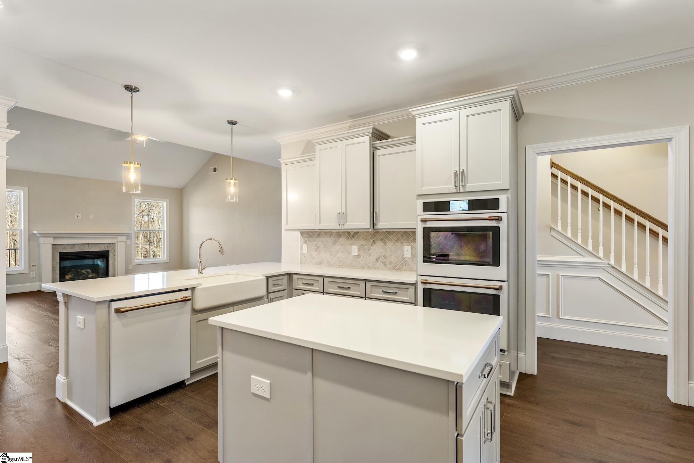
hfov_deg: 93.6
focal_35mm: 17
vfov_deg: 70.7
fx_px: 326
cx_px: 347
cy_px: 232
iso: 400
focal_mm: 16.9
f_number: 6.3
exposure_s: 1/4
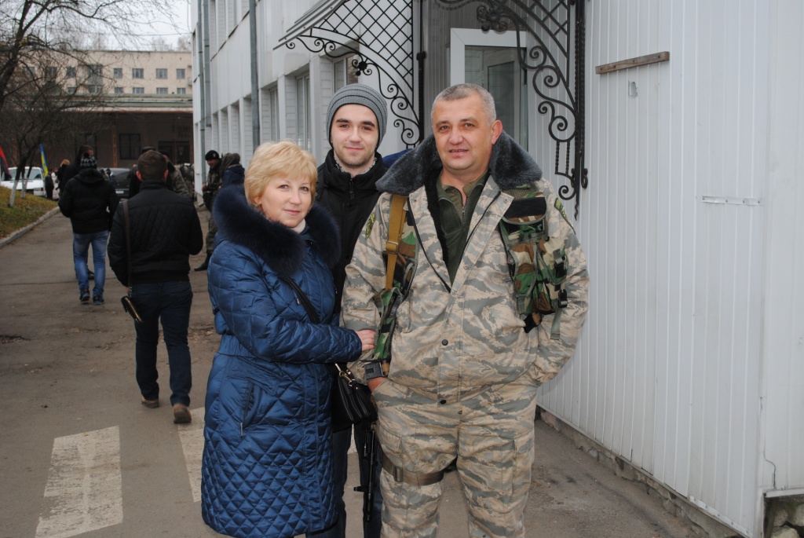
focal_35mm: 45
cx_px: 402
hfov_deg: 43.6
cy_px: 269
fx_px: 1006
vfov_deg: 29.9
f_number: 4.5
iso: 200
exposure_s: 1/60
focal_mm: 30
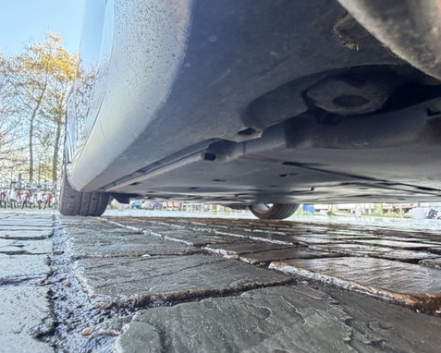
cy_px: 192
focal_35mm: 22
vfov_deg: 63.0
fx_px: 287
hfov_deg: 74.7
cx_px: 247
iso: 400
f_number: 2.2
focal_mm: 2.22
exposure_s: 1/60
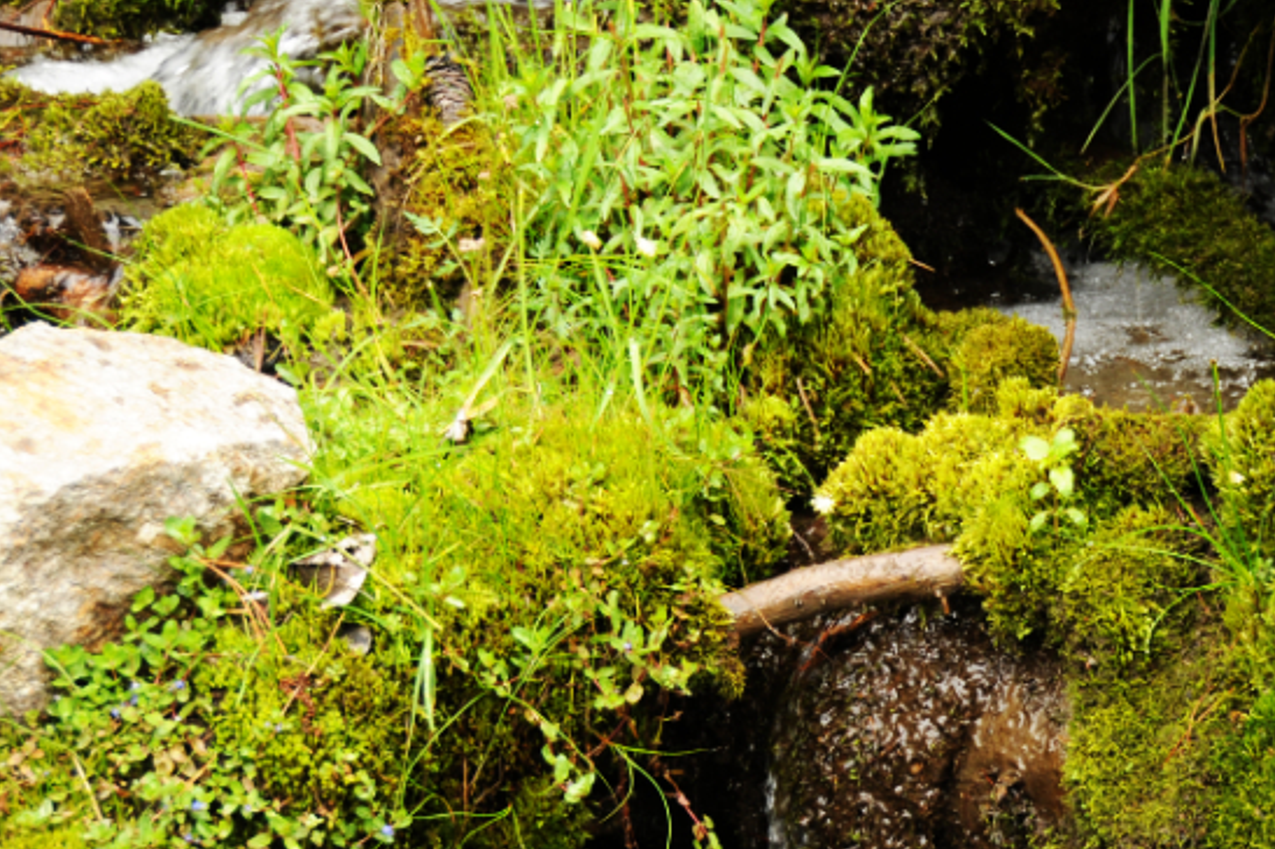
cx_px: 1154
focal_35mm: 137
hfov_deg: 14.8
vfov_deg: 10.0
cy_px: 681
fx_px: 4849
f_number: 4.8
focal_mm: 50
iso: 250
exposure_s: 1/125
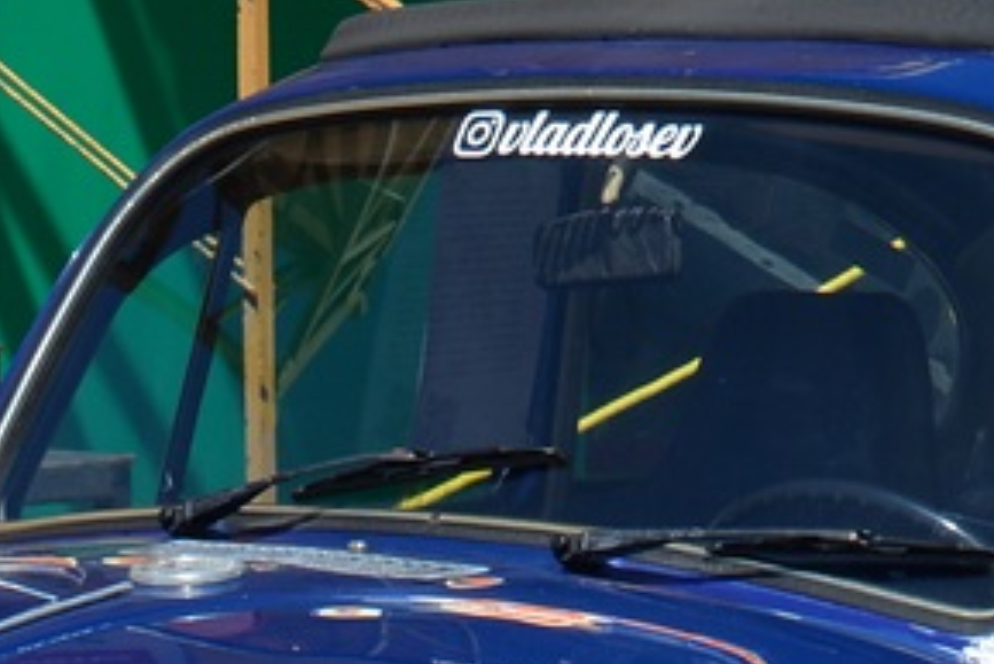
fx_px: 4724
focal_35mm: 171
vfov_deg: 7.9
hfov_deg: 12.0
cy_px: 886
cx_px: 344
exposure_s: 1/320
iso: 100
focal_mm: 22
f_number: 9
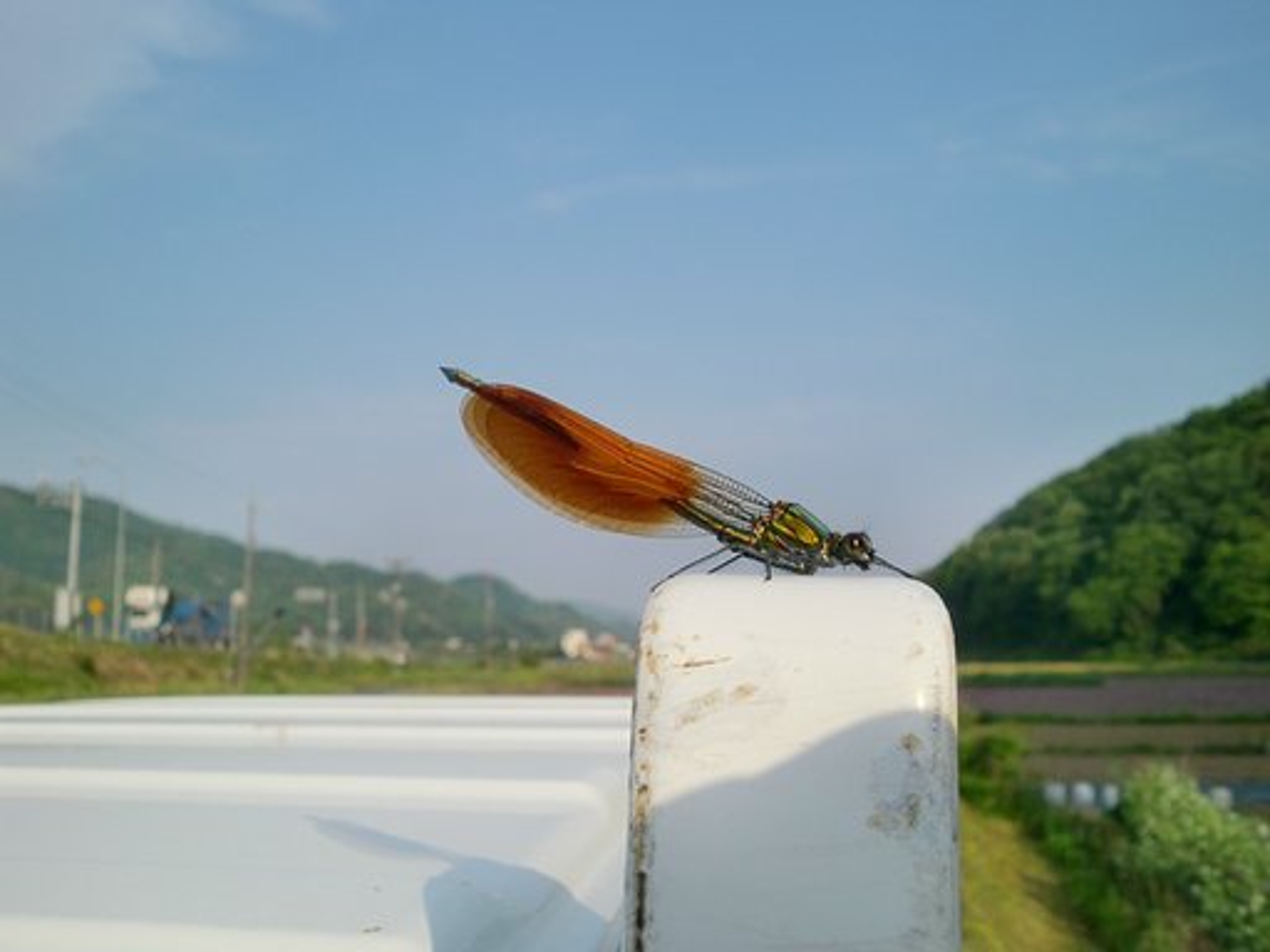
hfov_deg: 54.0
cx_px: 635
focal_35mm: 34
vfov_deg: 41.8
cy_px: 476
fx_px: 1247
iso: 64
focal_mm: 5.58
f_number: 8.4
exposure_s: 1/250
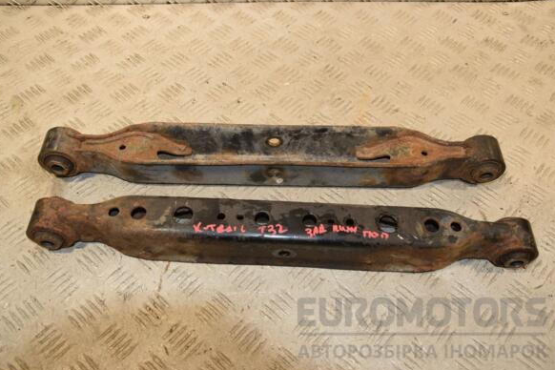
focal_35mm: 34
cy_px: 185
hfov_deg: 55.8
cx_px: 279
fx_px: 524
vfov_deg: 38.9
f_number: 6.3
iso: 800
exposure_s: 1/200
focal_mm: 22
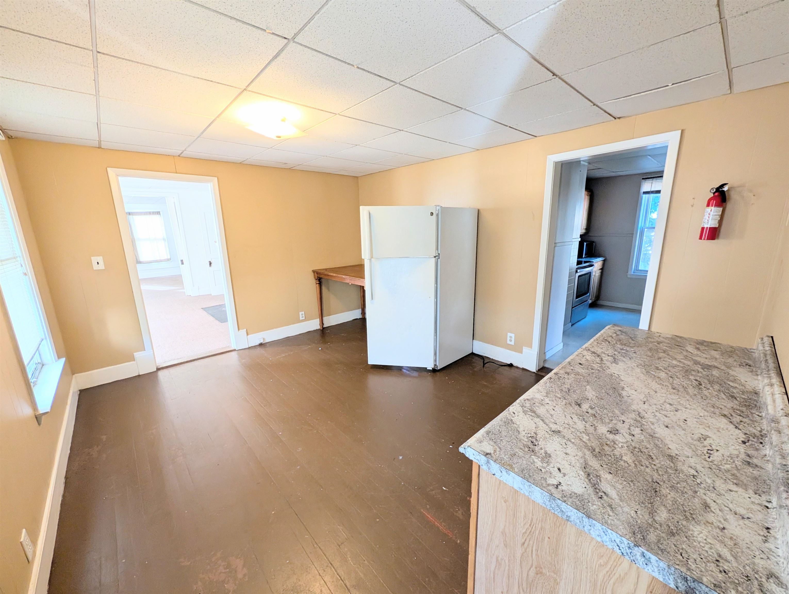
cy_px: 297
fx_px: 274
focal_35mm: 12
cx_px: 394
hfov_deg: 110.5
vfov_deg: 94.6
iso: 203
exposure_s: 1/120
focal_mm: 2.02
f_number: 1.7
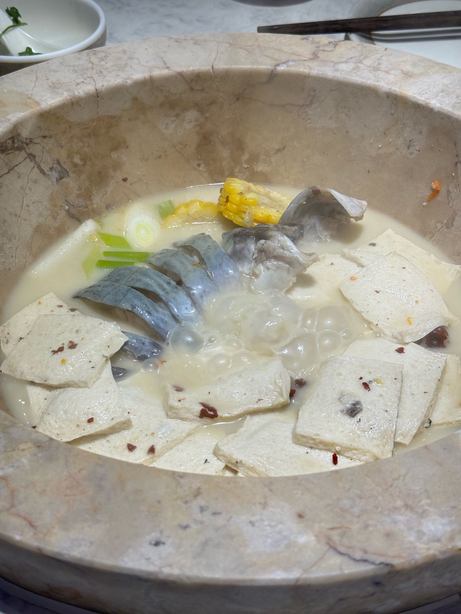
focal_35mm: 48
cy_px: 307
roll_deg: -0.9
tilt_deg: -42.0
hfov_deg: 30.3
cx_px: 230
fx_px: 852
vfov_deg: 39.7
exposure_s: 1/229
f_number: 1.78
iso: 64
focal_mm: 6.86
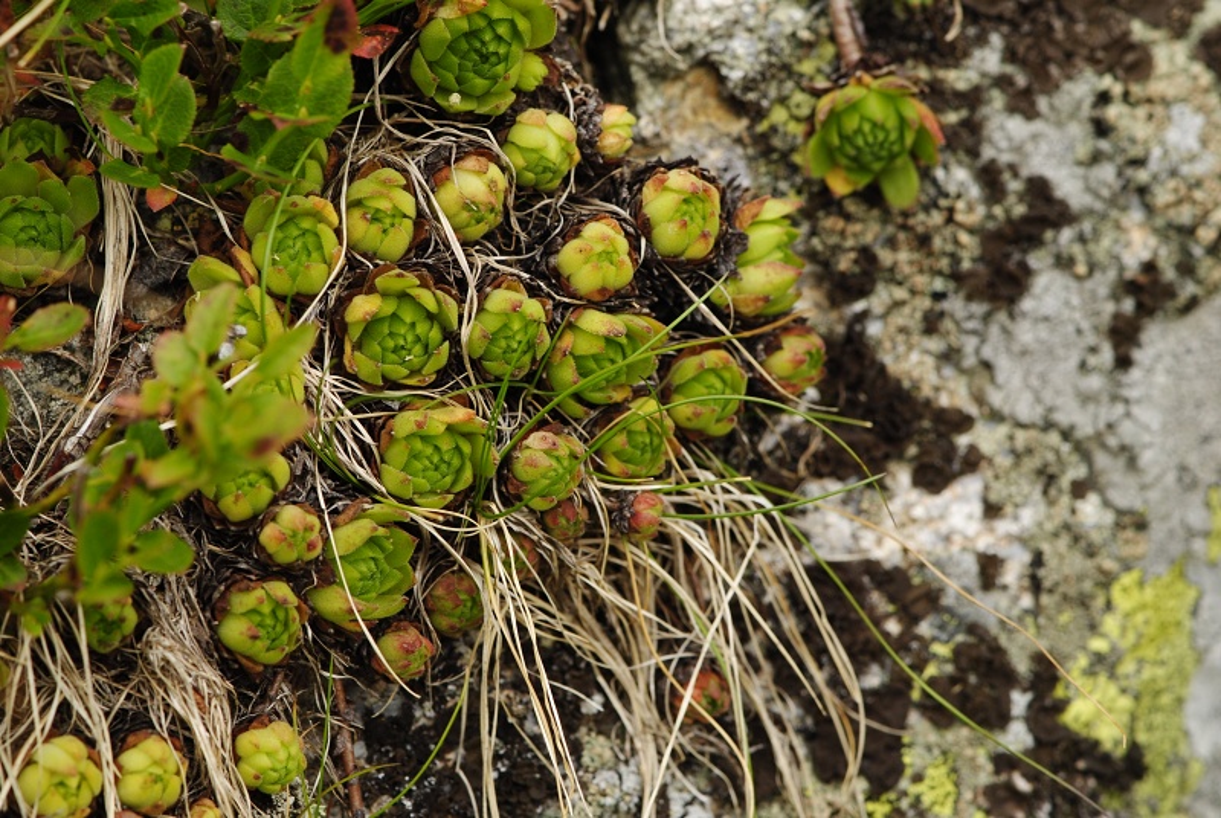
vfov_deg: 10.8
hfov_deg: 16.0
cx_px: 610
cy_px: 409
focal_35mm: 128
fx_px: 4331
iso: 200
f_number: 8
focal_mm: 85
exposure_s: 1/100
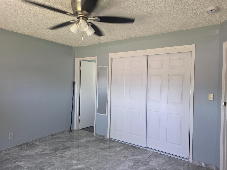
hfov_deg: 73.9
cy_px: 85
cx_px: 114
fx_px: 151
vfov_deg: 58.9
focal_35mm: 23
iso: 250
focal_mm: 6.25
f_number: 1.7
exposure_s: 1/120
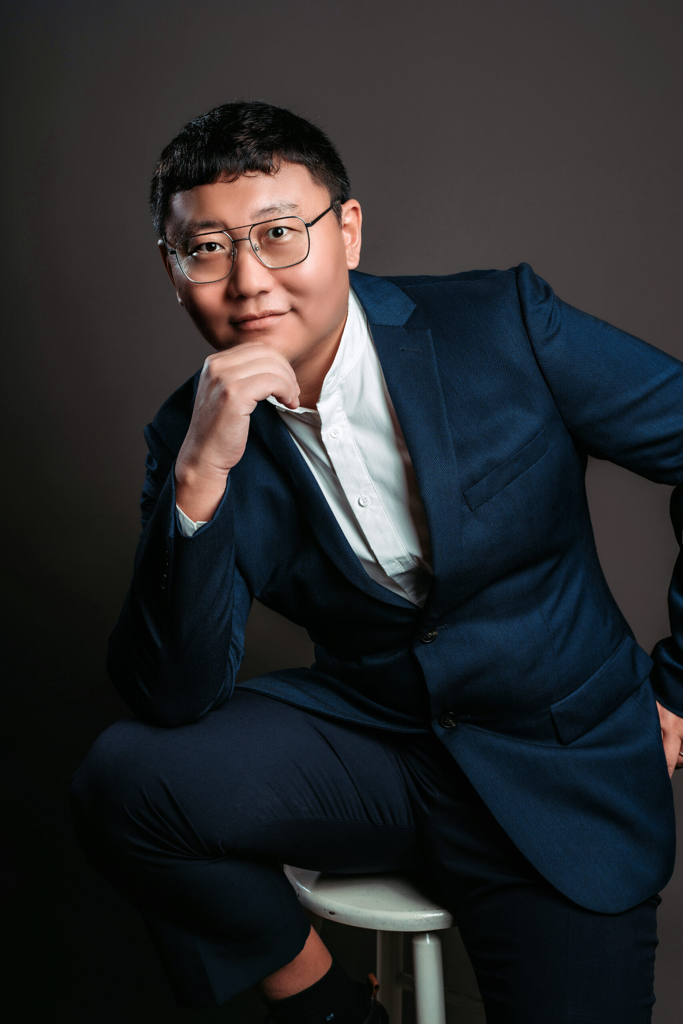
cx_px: 342
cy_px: 512
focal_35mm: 50
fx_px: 1423
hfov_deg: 27.0
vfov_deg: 39.6
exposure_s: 1/125
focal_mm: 50
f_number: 8
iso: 100
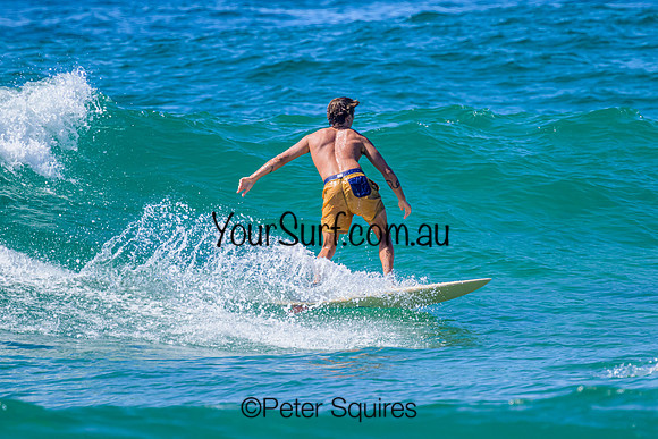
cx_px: 395
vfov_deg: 1.4
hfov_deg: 2.1
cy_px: 185
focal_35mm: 959
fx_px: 17540
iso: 2000
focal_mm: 800
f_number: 11
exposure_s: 1/2000
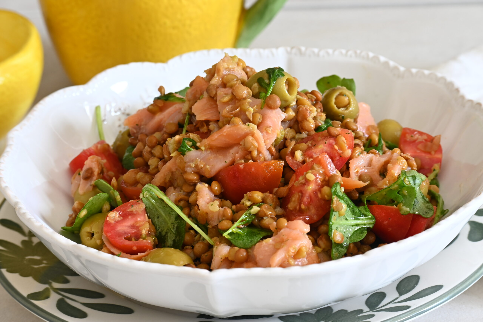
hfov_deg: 15.2
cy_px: 161
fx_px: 1810
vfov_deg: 10.1
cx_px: 242
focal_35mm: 135
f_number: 11
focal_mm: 90
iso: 200
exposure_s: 1/6
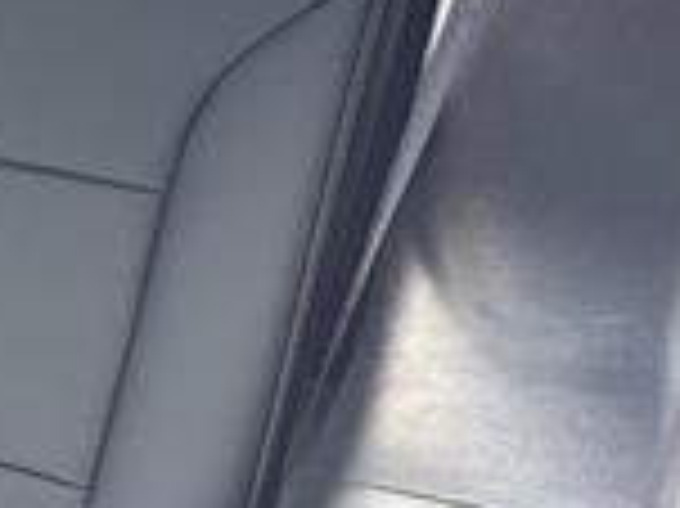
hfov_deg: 15.2
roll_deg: -2.2
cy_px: 265
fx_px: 2002
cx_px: -716
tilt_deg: -21.6
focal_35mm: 102
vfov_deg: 14.5
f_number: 1.78
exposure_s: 1/60
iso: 400
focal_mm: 6.86
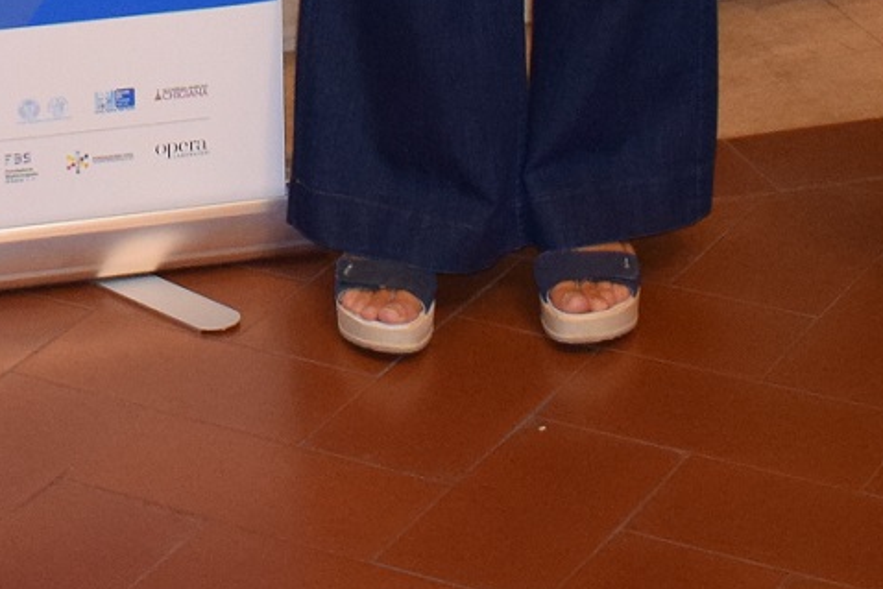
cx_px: -103
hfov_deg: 13.9
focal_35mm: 144
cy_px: -968
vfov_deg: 8.5
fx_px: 3533
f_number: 3.5
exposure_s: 1/60
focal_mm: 18
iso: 1250
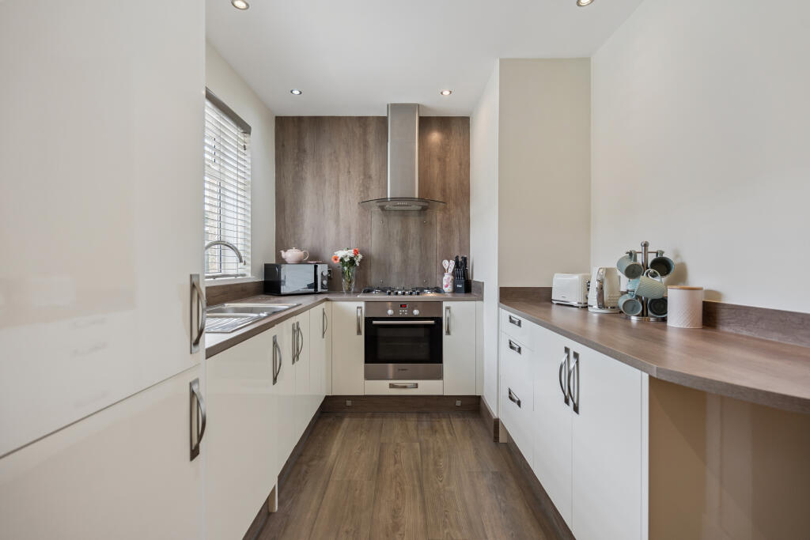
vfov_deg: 73.8
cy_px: 270
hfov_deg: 96.7
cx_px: 405
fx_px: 360
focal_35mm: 16
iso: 200
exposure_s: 1/100
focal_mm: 16
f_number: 4
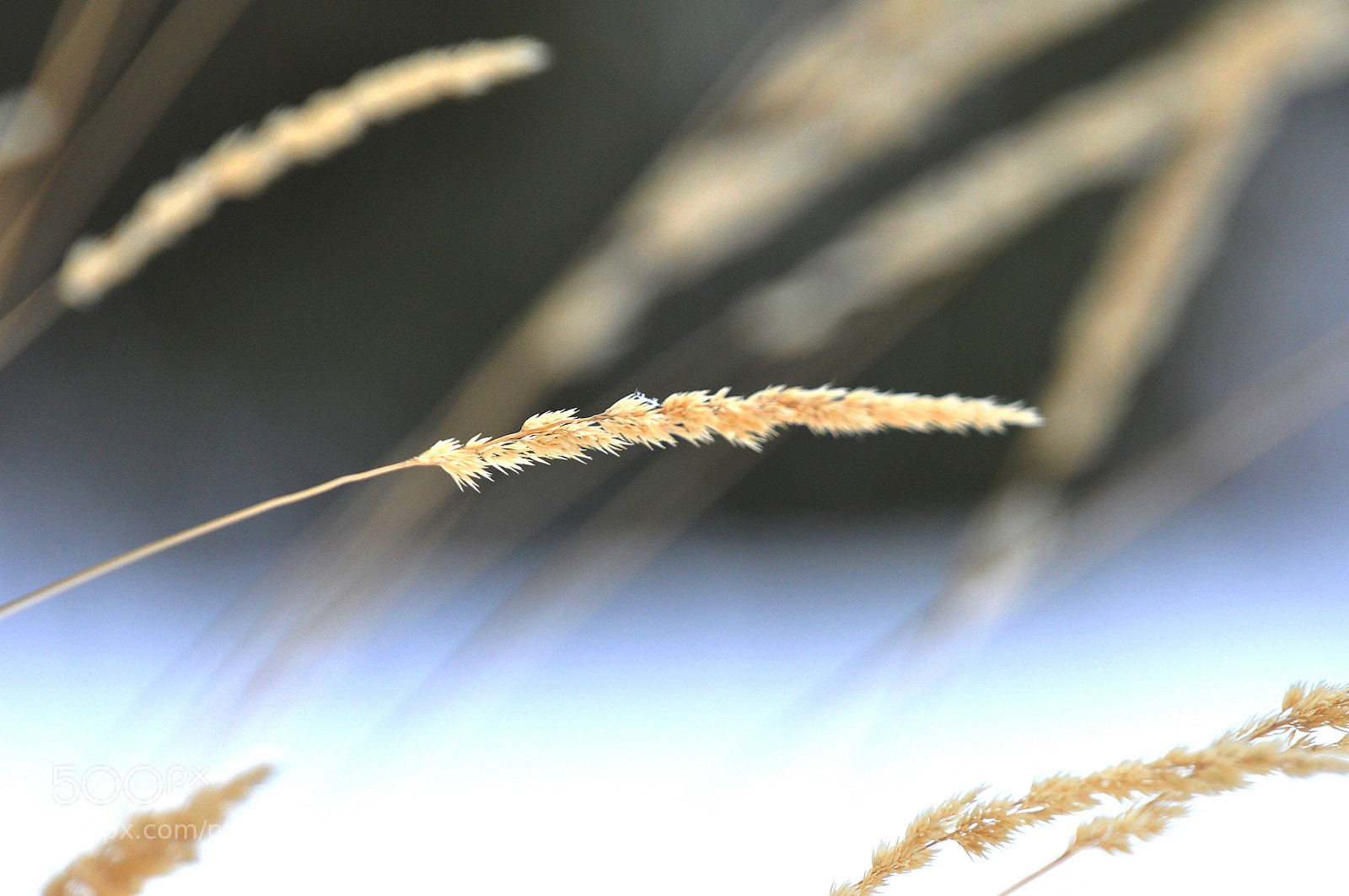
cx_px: 674
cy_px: 448
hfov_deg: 3.4
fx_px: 22458
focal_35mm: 600
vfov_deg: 2.3
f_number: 6.3
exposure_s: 1/1000
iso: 800
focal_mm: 400
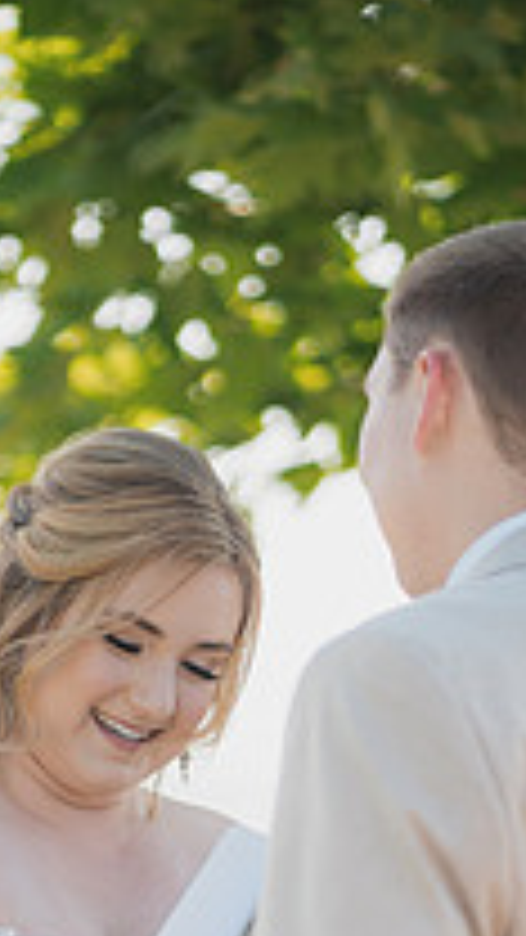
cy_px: 994
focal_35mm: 193
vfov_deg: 11.0
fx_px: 4786
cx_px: 94
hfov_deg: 6.3
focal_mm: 85
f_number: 1.8
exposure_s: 1/2000
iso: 125
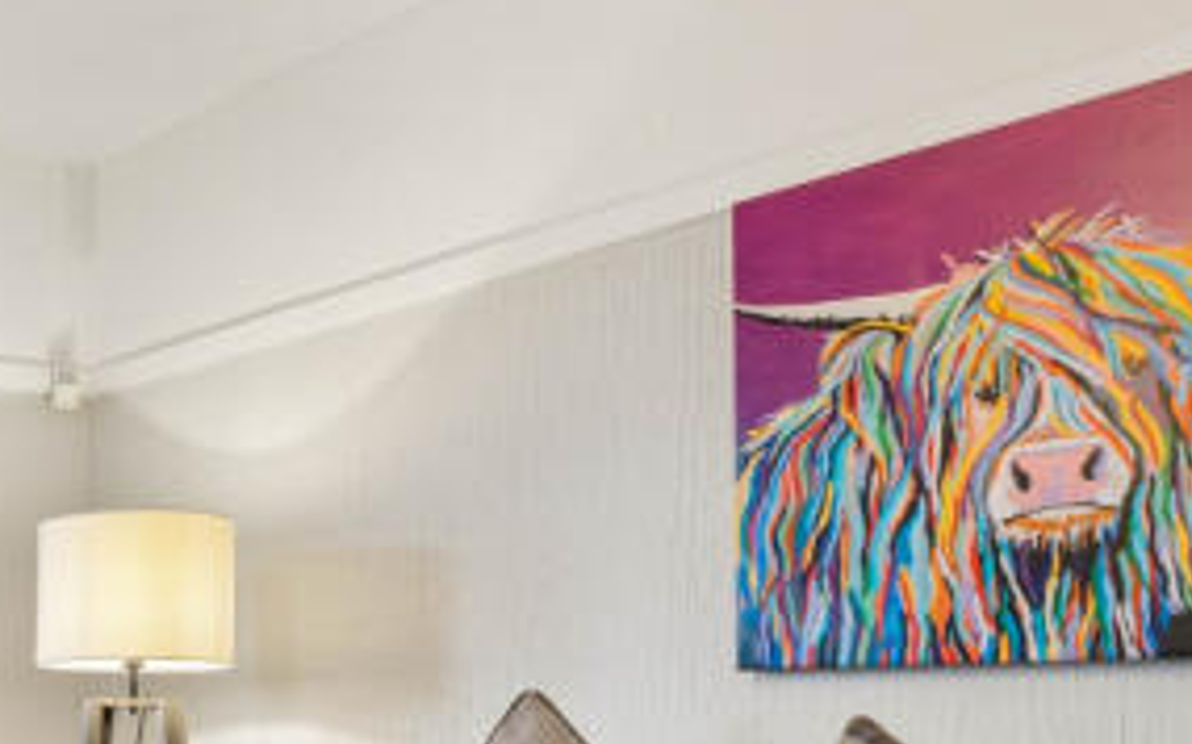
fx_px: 1429
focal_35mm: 44
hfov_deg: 33.8
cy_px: 704
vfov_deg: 27.8
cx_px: -330
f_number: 2.8
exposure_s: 1/30
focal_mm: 12
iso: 320
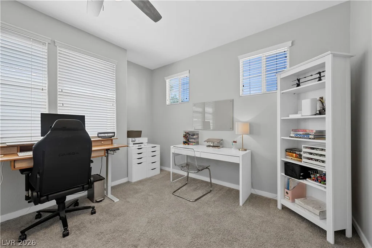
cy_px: 124
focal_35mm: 14
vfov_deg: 81.2
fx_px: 145
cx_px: 186
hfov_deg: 104.2
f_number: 8
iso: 500
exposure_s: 1/5
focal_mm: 14
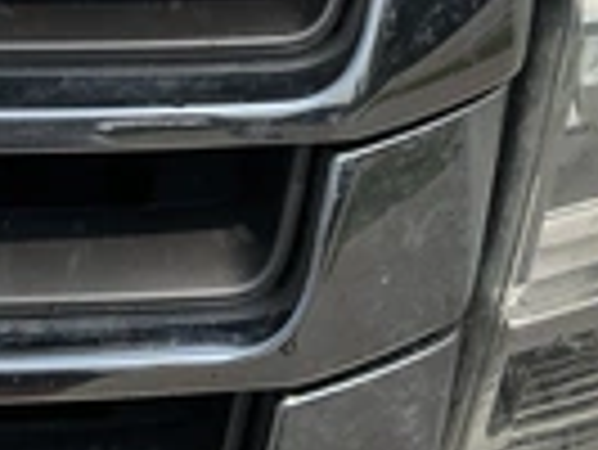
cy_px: -86
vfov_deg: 16.3
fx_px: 1504
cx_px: 85
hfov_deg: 22.1
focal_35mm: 87
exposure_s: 1/5263
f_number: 1.8
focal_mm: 3
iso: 25
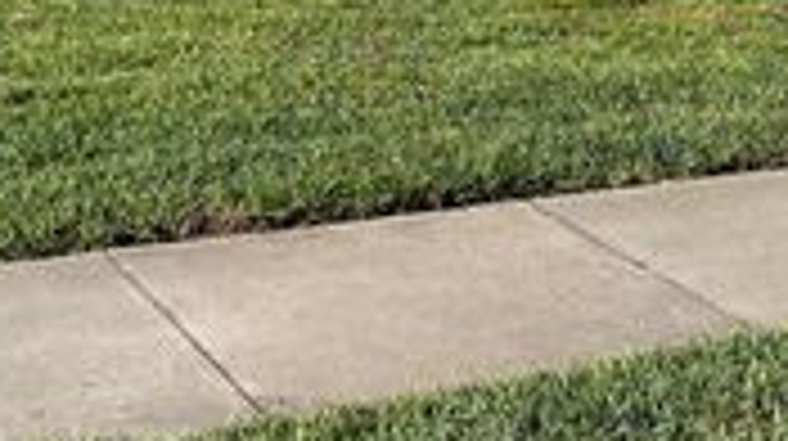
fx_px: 1691
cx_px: 486
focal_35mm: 81
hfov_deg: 26.2
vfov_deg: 14.0
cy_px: -205
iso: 50
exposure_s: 1/2755
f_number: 1.6
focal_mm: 5.1
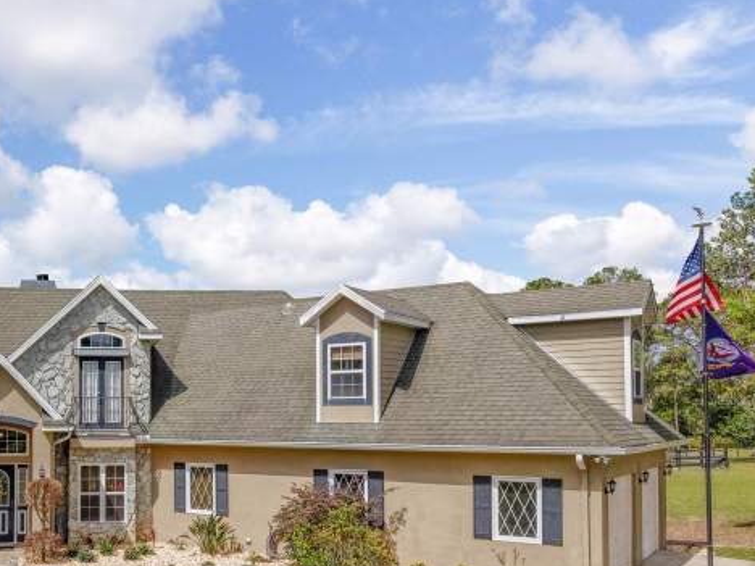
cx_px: 139
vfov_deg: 34.6
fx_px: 894
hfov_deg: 43.4
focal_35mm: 41
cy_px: 398
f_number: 1.8
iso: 140
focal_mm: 8.67
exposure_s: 1/240
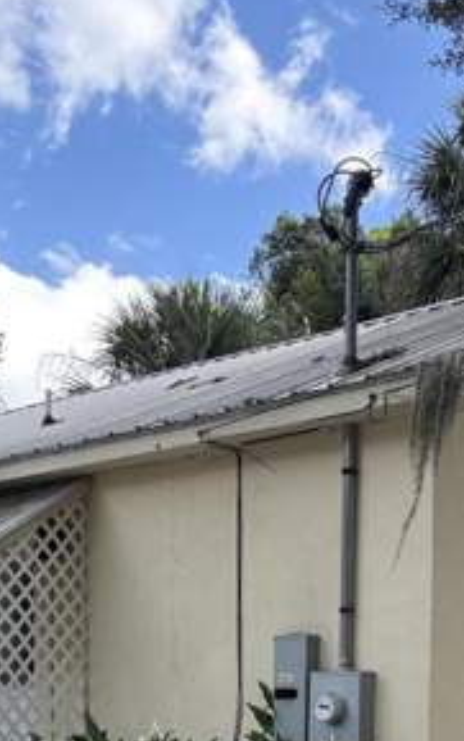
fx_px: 1232
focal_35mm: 61
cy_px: 764
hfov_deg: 21.3
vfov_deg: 30.7
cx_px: 195
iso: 64
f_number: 1.6
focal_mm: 5.96
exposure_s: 1/680
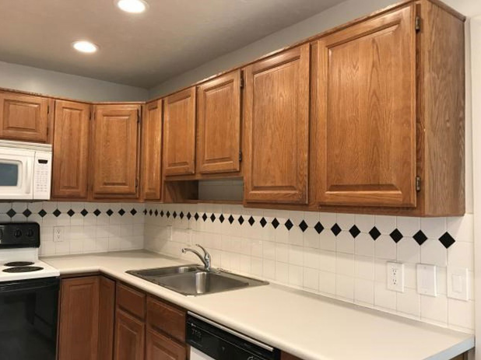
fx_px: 403
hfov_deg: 61.7
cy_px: 186
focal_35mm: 29
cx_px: 234
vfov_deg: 48.2
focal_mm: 3.99
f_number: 1.8
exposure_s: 1/30
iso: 25
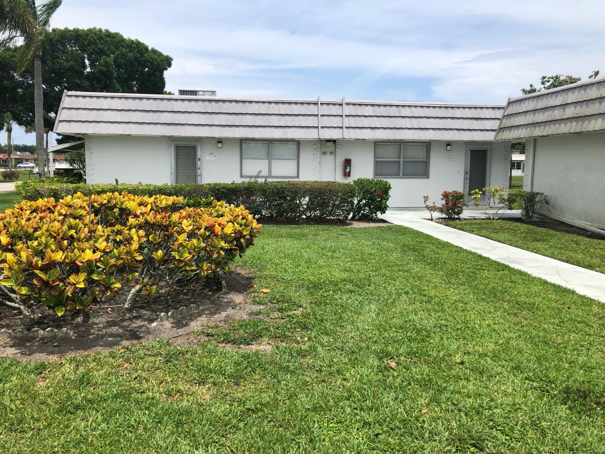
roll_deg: -0.5
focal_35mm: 28
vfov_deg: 49.7
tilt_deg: -5.4
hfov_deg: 63.4
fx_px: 489
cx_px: 302
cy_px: 227
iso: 20
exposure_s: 1/2667
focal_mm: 3.99
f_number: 1.8
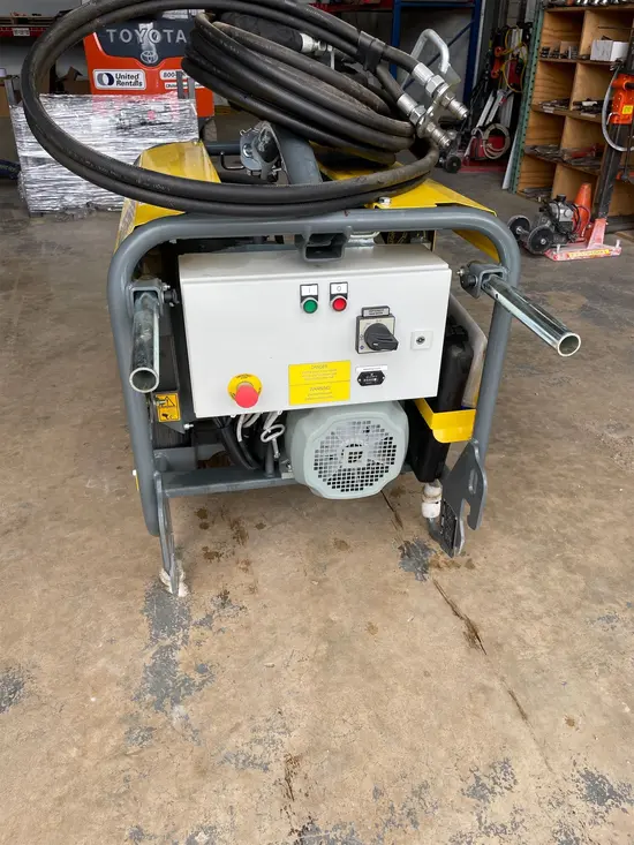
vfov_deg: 67.3
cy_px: 422
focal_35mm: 26
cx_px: 317
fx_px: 635
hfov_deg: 53.1
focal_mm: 4.2
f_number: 1.6
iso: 50
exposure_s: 1/489
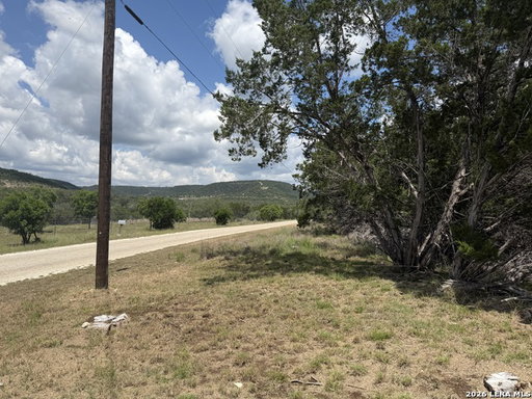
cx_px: 266
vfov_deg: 56.8
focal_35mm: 24
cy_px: 200
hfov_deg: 71.6
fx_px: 369
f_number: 1.78
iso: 80
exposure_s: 1/5714
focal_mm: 6.76
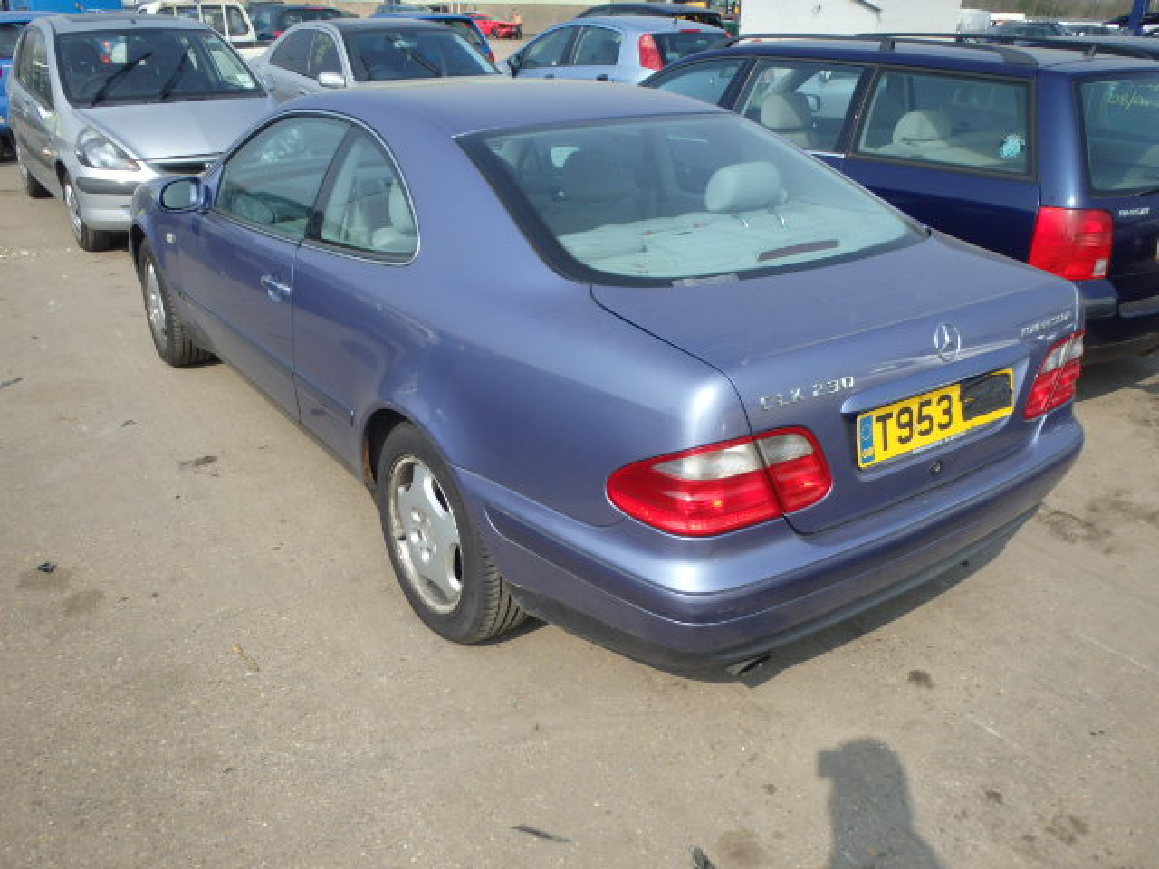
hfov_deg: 63.4
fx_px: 937
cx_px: 580
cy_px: 434
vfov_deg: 49.7
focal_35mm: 28
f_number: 11
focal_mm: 5
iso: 125
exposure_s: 1/100
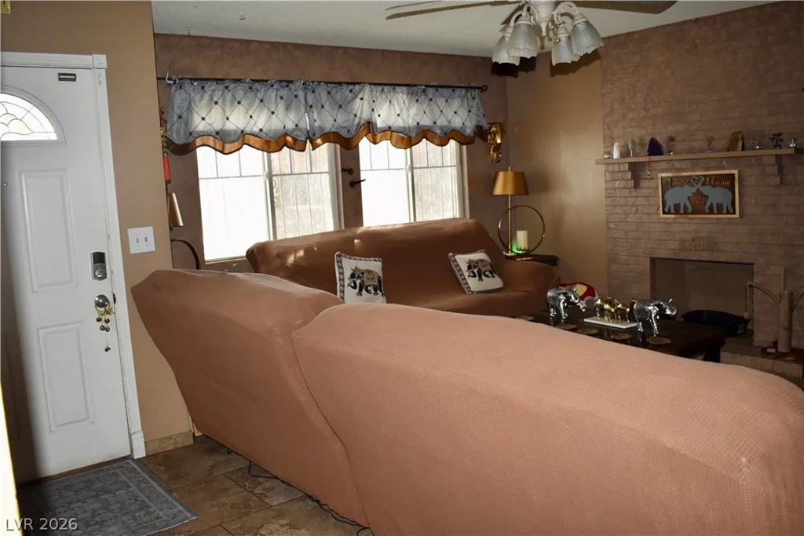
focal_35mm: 32
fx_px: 704
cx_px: 402
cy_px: 268
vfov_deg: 41.7
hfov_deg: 59.5
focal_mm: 21
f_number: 3.8
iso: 1000
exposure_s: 1/60
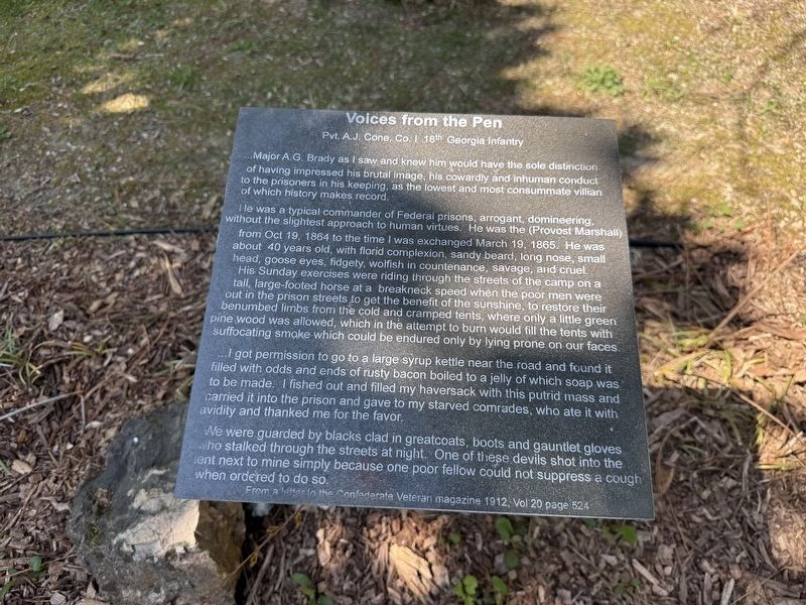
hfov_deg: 71.6
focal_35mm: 24
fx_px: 559
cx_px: 403
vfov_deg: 56.8
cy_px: 302
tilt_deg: -53.7
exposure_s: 1/1292
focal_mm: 6.76
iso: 80
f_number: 1.78
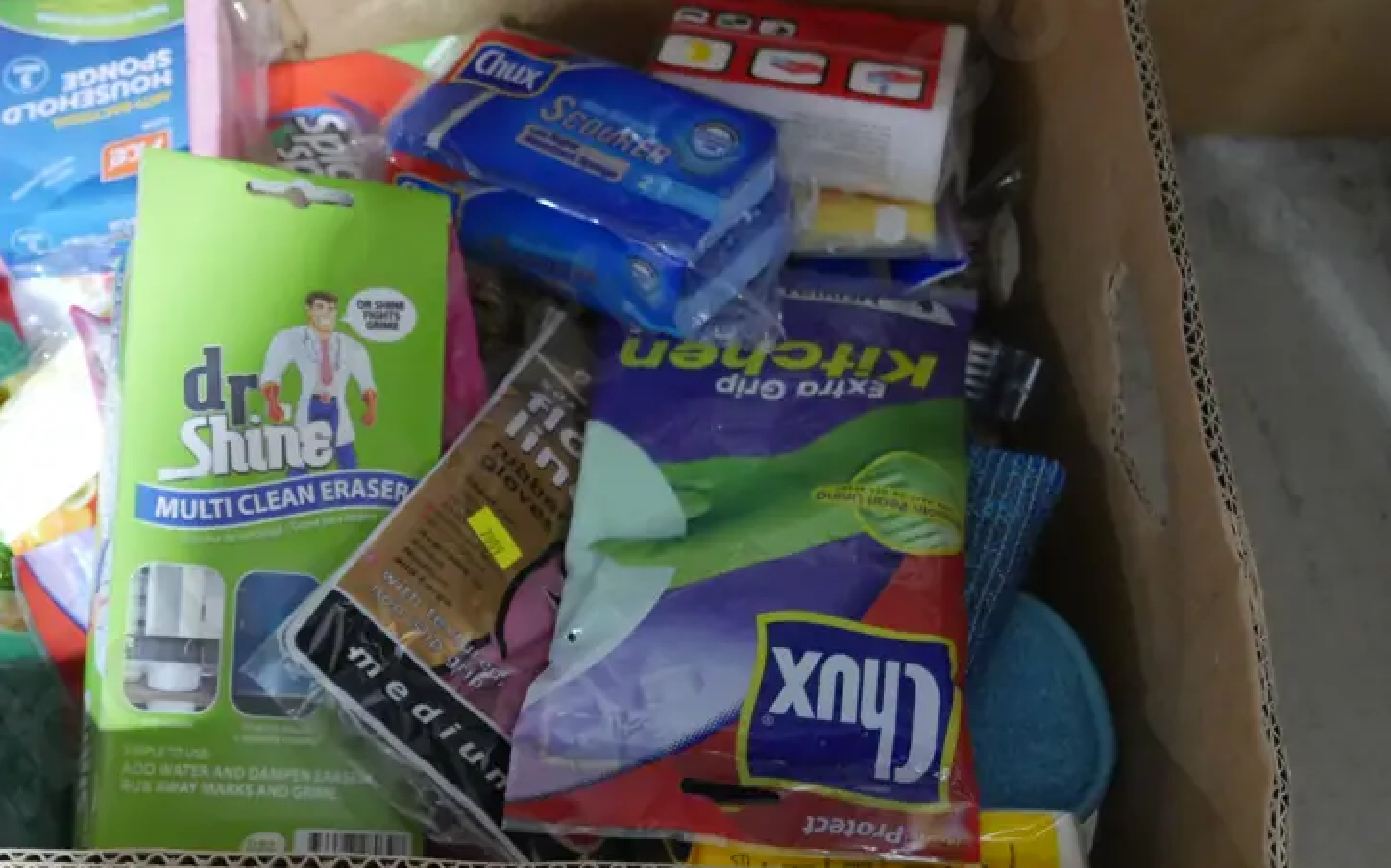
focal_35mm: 51
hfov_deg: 39.1
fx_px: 1933
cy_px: 441
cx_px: 453
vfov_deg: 25.3
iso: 3200
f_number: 4
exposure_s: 1/50
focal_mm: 17
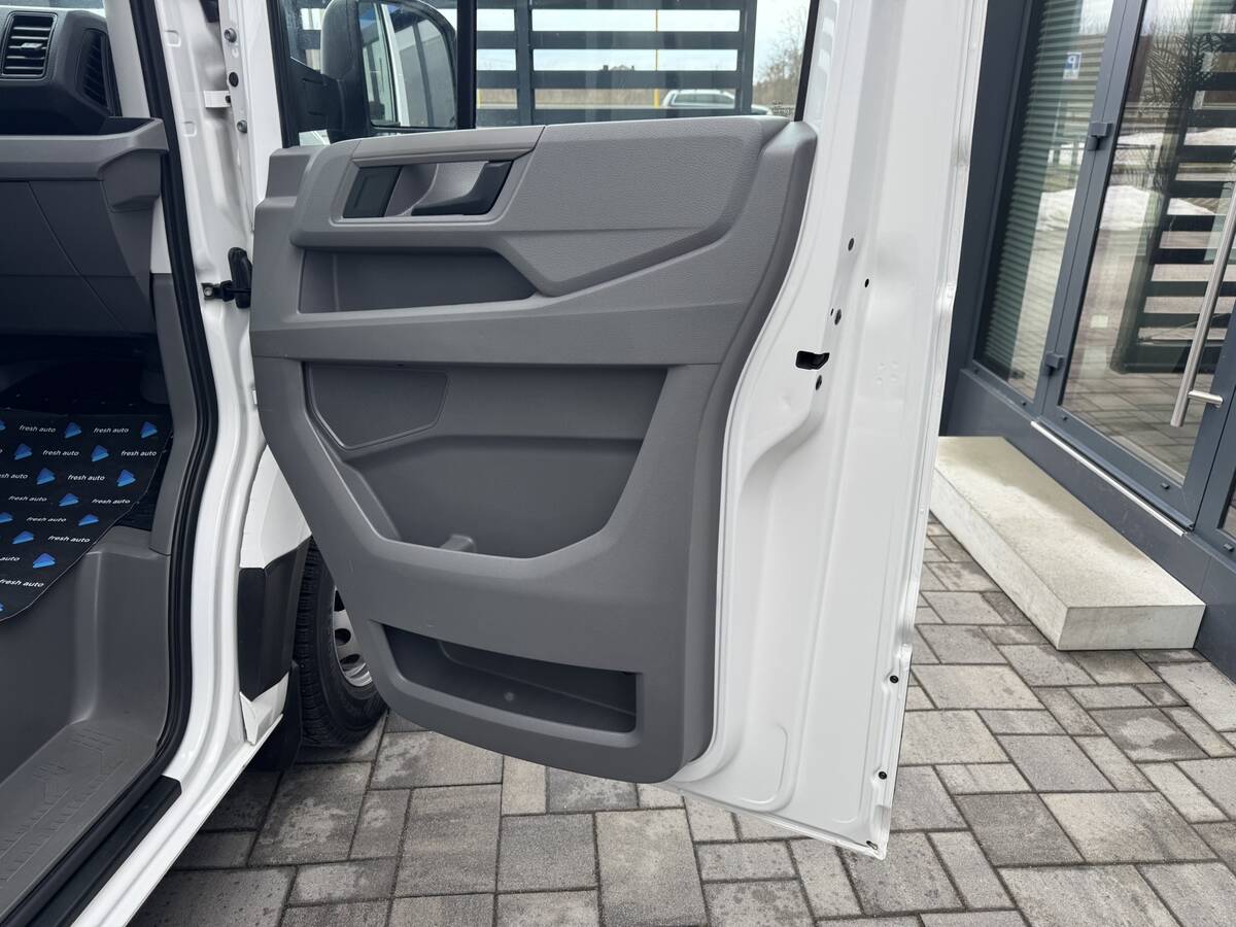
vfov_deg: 56.8
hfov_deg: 71.6
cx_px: 618
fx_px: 857
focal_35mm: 24
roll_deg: -0.8
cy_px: 464
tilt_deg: -20.2
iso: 80
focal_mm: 6.76
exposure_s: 1/308
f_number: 1.78
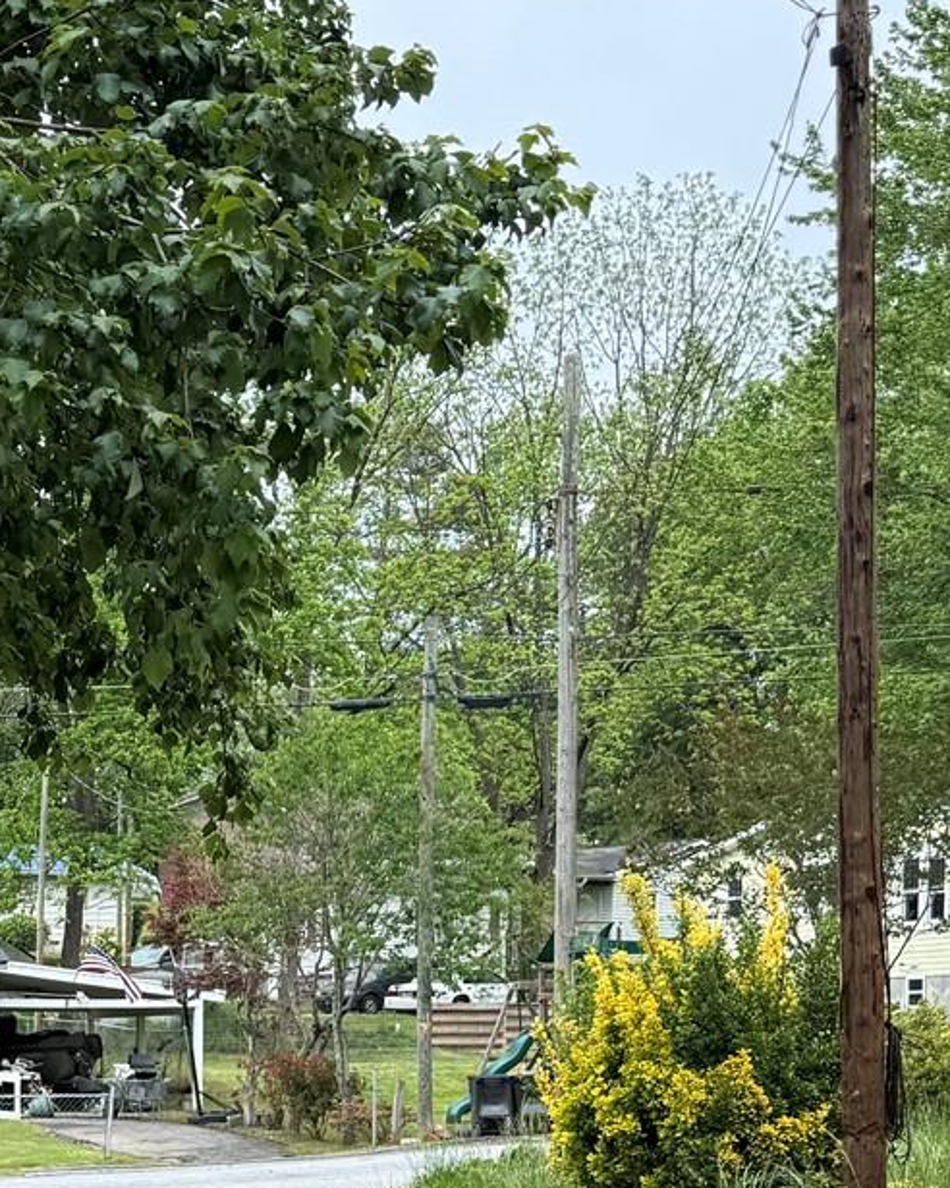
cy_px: 1186
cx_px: -160
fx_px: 2741
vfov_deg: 23.4
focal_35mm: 78
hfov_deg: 18.7
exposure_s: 1/1770
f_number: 1.78
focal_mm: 6.76
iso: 80
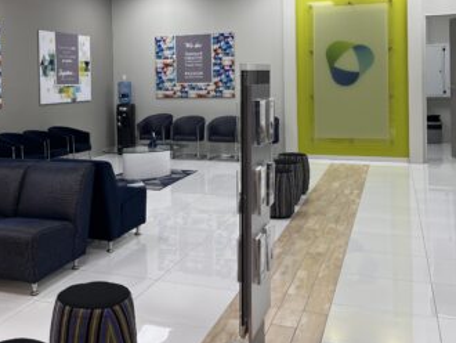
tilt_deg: +0.0
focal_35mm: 42
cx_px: 164
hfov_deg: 44.3
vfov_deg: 33.8
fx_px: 554
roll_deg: +1.5
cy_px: 93
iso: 50
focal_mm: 5.1
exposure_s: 1/100
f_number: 1.6
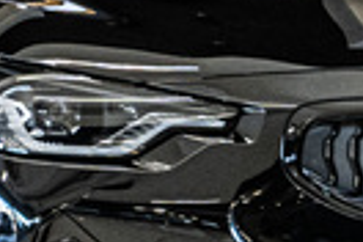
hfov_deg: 5.0
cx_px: 98
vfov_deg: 3.3
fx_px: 4134
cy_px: -50
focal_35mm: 410
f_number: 4
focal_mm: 53
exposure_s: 1/160
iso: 800
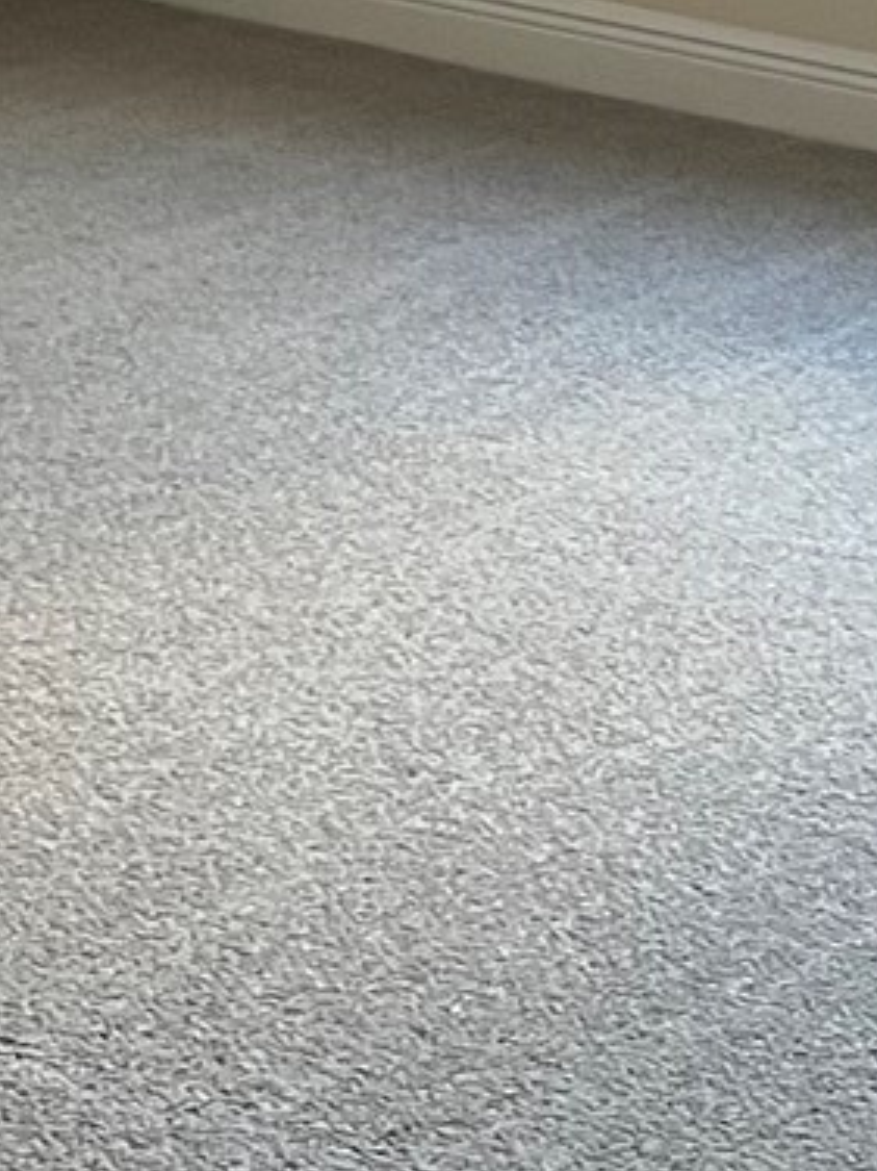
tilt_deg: -10.8
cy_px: -53
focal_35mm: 142
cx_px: 624
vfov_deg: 13.7
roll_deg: -3.4
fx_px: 4800
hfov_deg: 10.4
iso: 125
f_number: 1.5
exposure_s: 1/70
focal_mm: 5.7
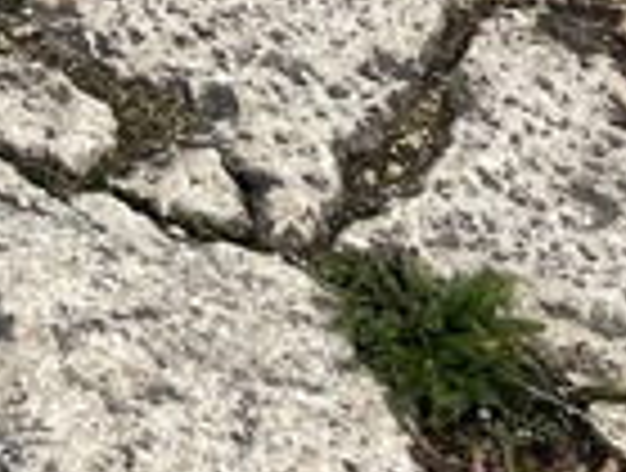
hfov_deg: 9.2
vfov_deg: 6.6
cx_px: -901
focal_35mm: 191
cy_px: -1218
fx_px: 3463
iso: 32
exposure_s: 1/1233
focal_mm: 4.2
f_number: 1.6
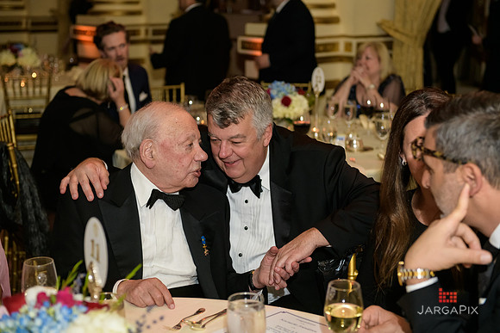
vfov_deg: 22.6
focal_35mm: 60
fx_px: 833
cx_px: 250
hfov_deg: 33.4
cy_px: 166
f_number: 3.2
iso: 1600
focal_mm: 60
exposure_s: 1/100
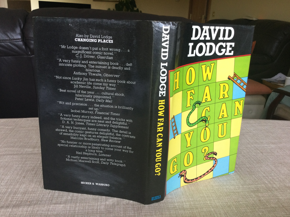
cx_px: 145
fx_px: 260
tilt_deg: -19.0
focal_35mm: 31
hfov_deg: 58.4
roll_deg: -1.9
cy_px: 108
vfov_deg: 45.4
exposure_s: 1/33
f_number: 2.4
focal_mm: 3.3
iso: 32
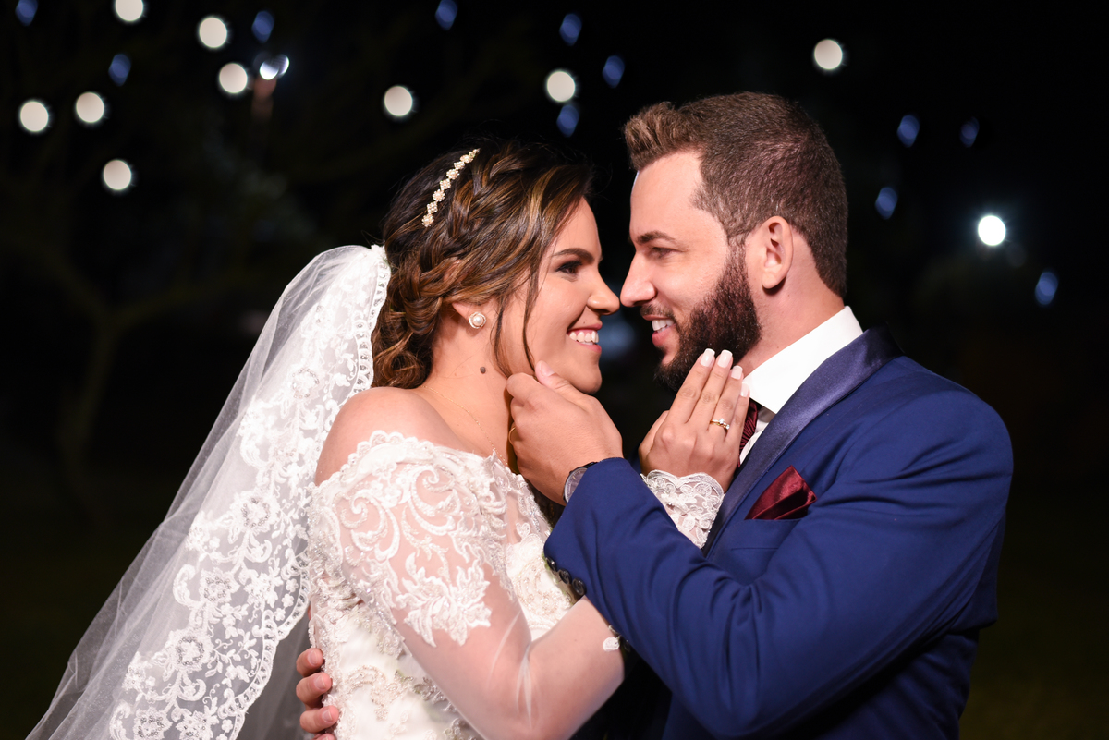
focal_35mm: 50
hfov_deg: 39.6
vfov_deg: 27.0
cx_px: 554
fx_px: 1541
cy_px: 370
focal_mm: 50
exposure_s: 1/200
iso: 1000
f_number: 2.2
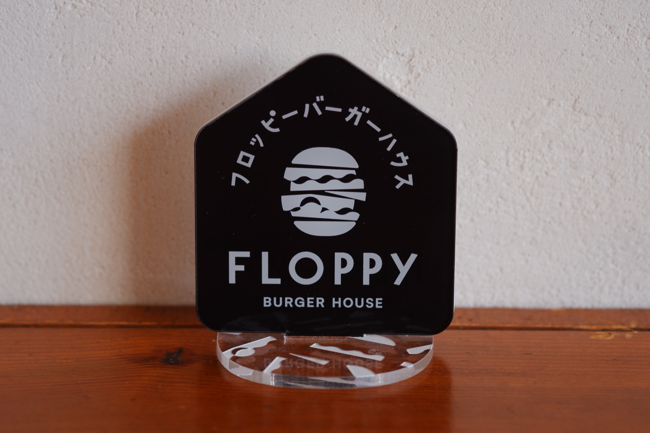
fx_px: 1625
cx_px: 325
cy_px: 216
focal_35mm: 90
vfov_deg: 15.2
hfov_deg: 22.6
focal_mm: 60
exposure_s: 1/90
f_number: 4
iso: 250
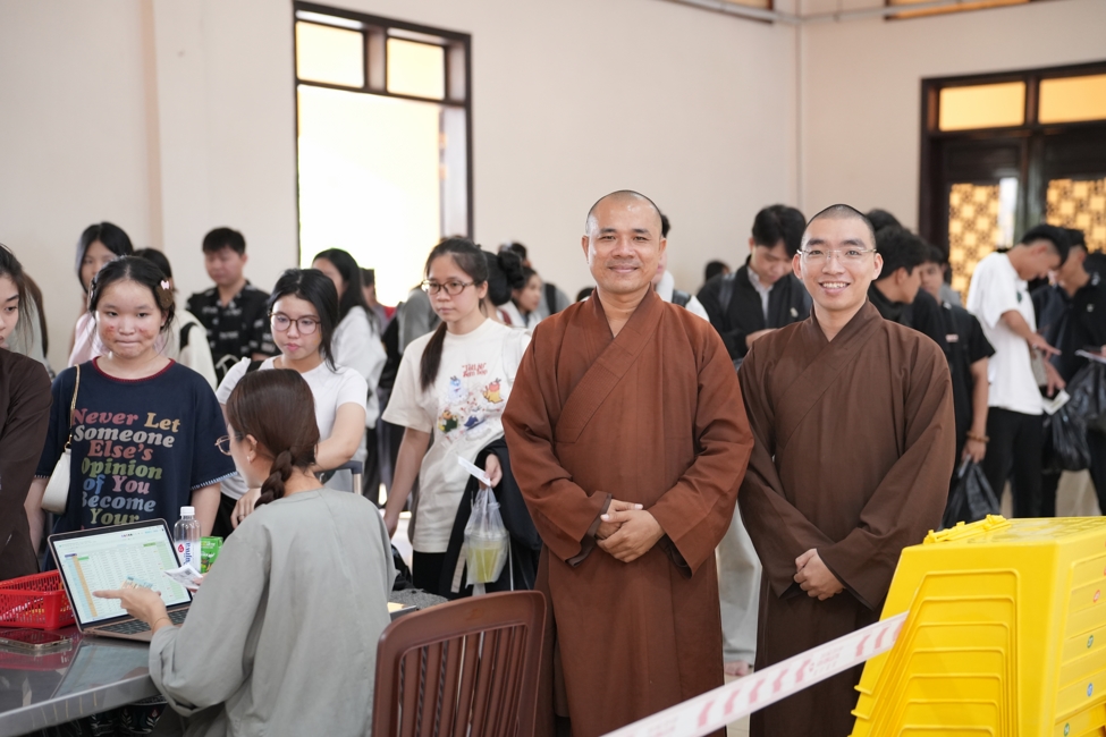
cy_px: 368
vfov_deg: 23.8
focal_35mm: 57
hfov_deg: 35.1
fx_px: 1751
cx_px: 553
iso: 2500
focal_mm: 57
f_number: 2.8
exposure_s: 1/100
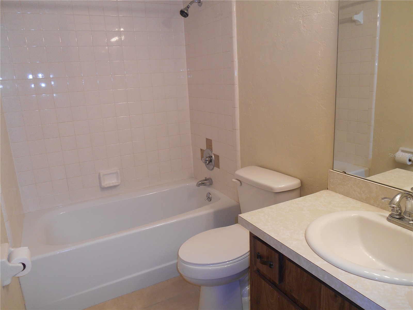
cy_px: 155
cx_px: 206
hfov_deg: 67.3
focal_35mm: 26
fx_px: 310
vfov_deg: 53.1
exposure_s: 1/30
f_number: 3.4
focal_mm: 4.7
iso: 140
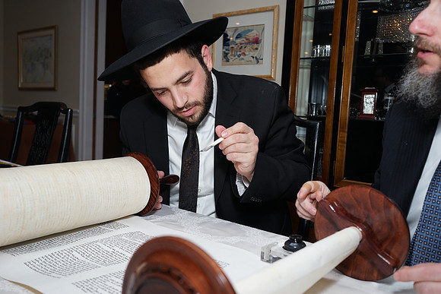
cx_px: 220
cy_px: 147
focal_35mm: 31
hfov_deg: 60.3
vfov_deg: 42.3
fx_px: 380
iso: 250
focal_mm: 31
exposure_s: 1/100
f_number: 5.6
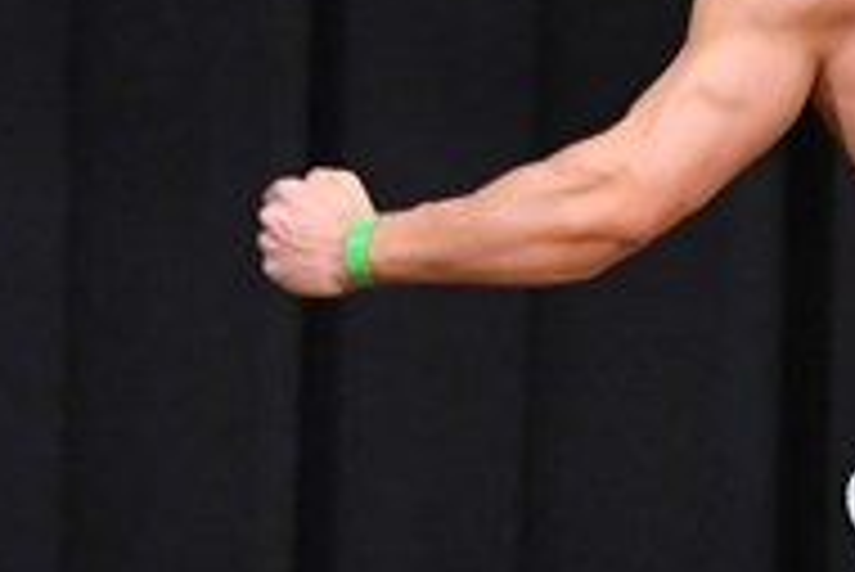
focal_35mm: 884
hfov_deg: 2.3
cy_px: 518
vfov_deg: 1.6
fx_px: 21010
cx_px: 965
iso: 8000
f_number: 5.6
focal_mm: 145
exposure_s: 1/400
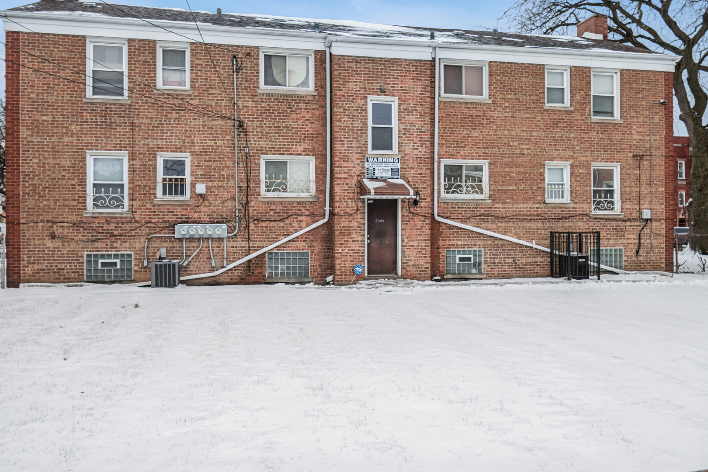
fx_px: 551
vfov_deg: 46.4
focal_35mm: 28
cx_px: 354
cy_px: 236
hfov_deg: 65.5
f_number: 8
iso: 400
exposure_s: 1/160
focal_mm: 19
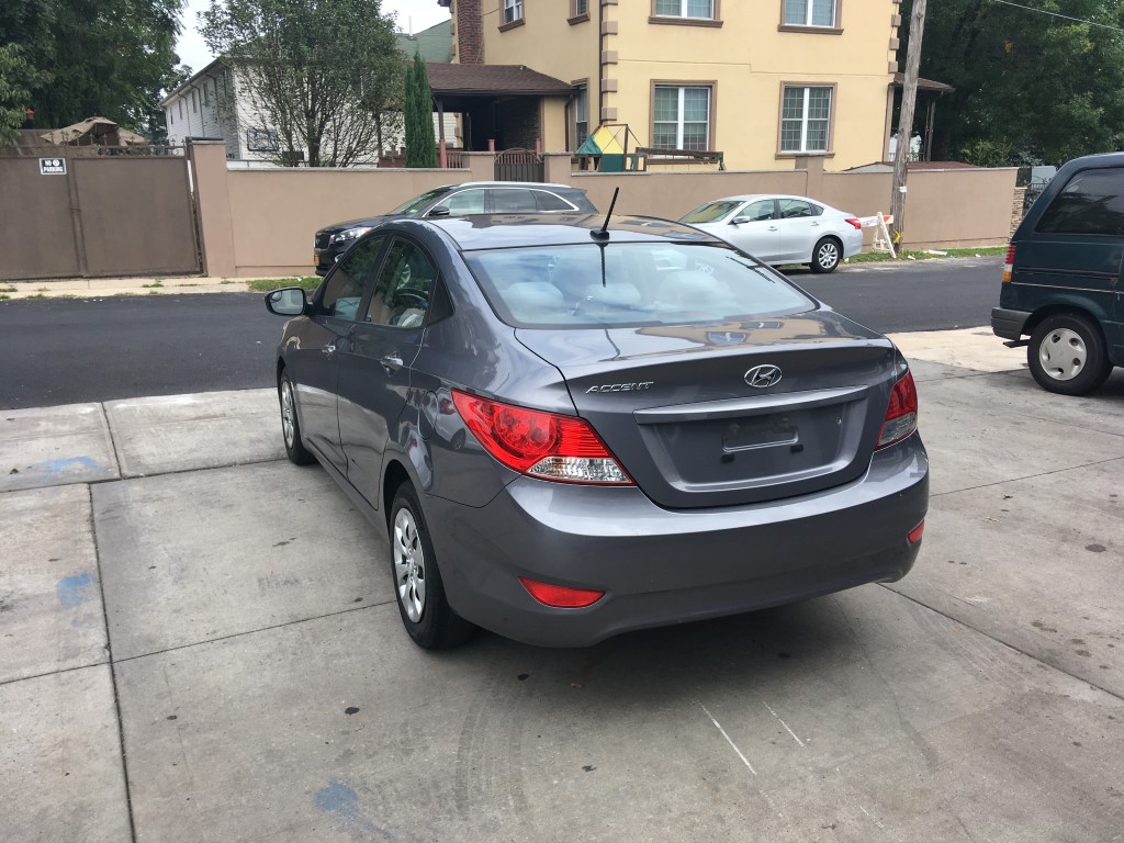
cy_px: 422
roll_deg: +1.1
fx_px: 942
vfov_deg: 48.2
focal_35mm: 29
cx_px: 562
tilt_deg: -10.8
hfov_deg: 61.7
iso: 25
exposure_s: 1/587
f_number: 2.2
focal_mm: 4.15
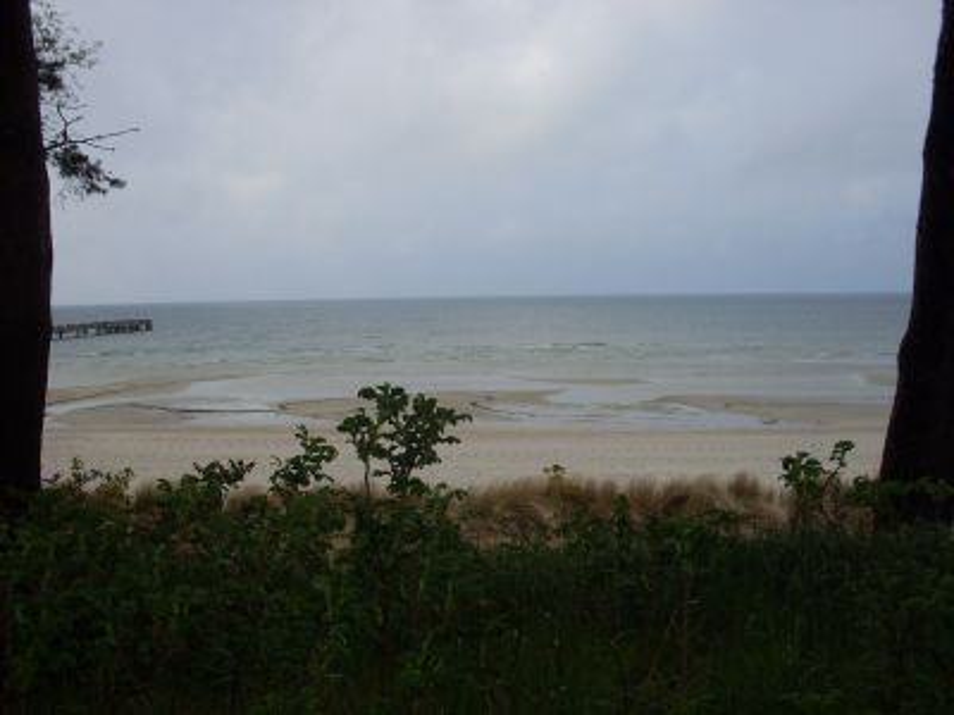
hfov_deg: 49.0
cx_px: 477
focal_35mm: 38
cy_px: 358
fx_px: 1047
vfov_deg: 37.7
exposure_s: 1/350
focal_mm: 6.3
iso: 120
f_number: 8.4
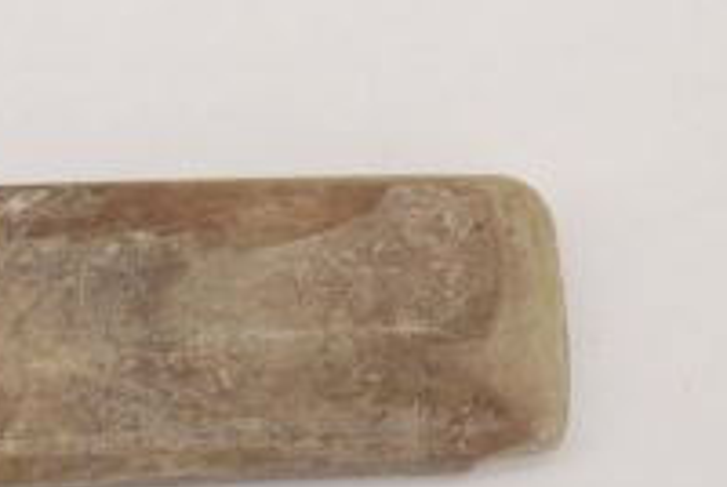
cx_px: 149
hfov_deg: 19.8
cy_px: 325
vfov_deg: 13.4
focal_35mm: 102
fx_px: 2063
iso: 200
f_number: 5.6
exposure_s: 1/10
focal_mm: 34
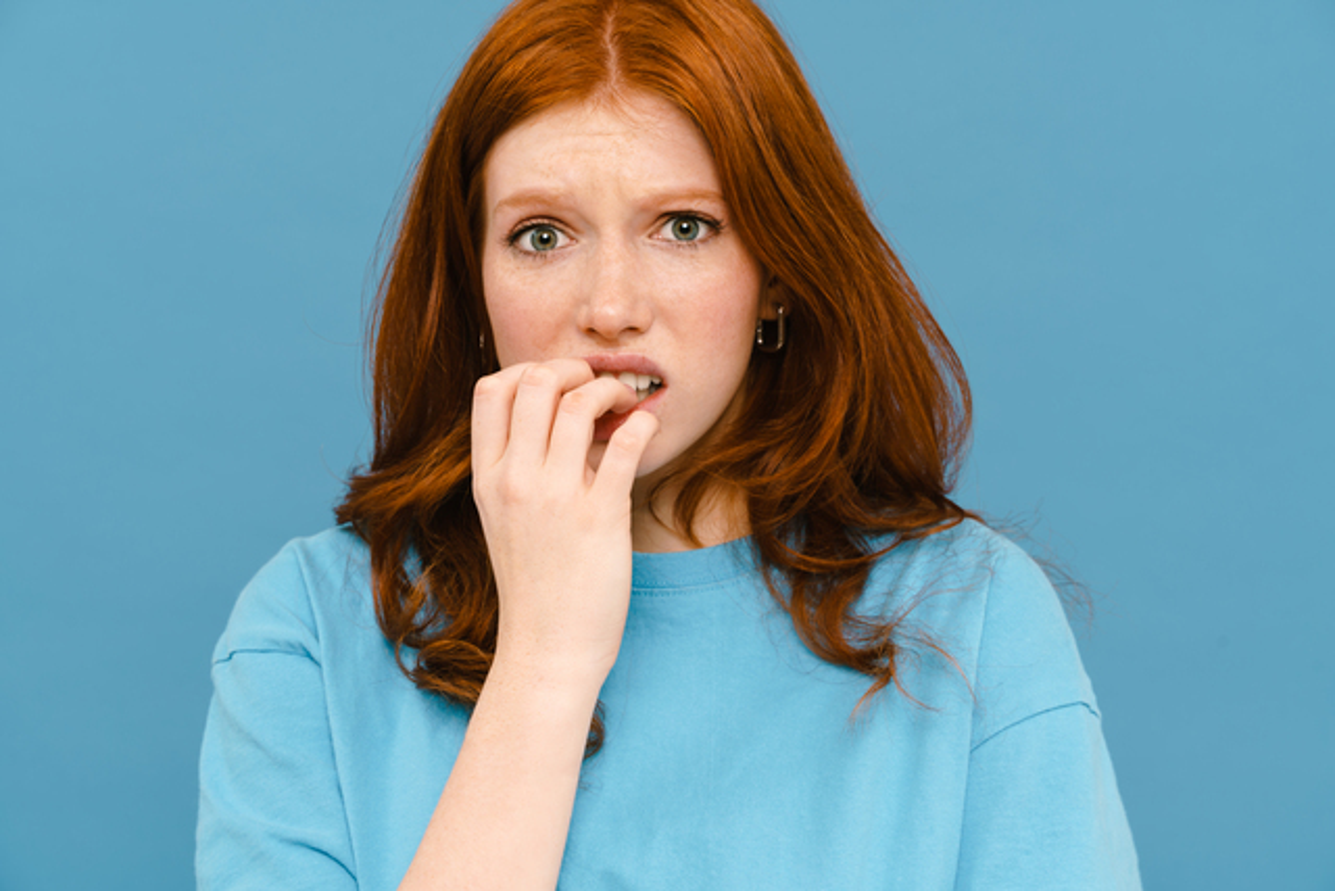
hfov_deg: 27.0
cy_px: 446
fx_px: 2782
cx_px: 668
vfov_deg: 18.2
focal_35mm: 75
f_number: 9
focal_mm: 75
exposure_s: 1/160
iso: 100
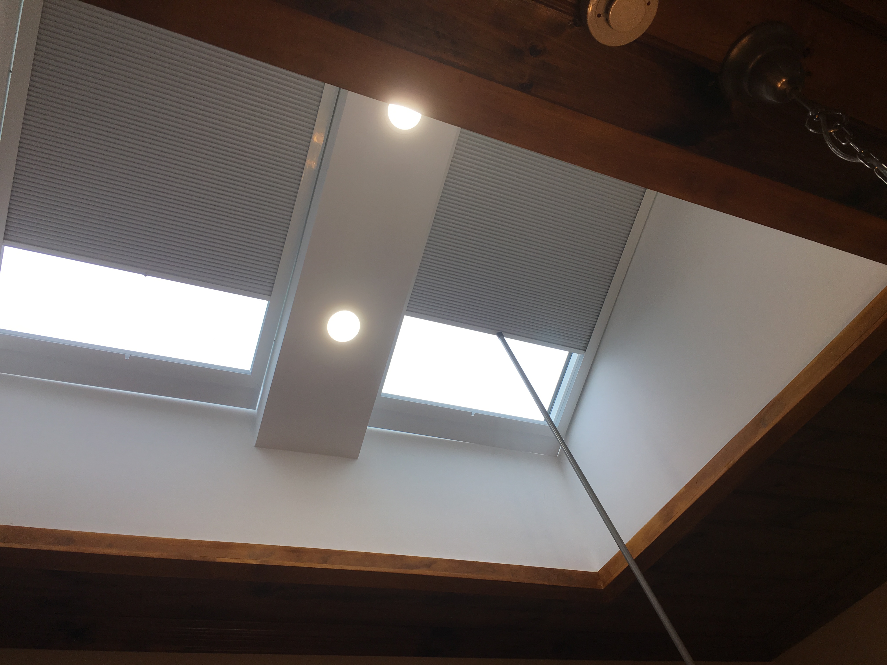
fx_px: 743
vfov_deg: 48.2
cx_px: 444
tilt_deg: +46.4
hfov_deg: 61.7
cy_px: 332
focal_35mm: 29
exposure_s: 1/187
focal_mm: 4.15
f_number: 2.2
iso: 25
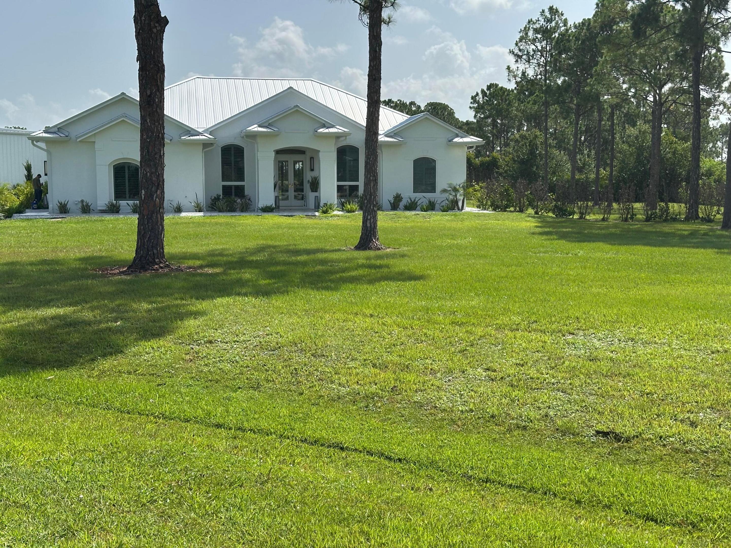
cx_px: 366
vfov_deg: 30.3
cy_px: 274
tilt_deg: -5.8
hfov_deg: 39.7
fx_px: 1014
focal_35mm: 48
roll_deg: -0.1
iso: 64
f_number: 1.78
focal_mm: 6.86
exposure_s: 1/3597
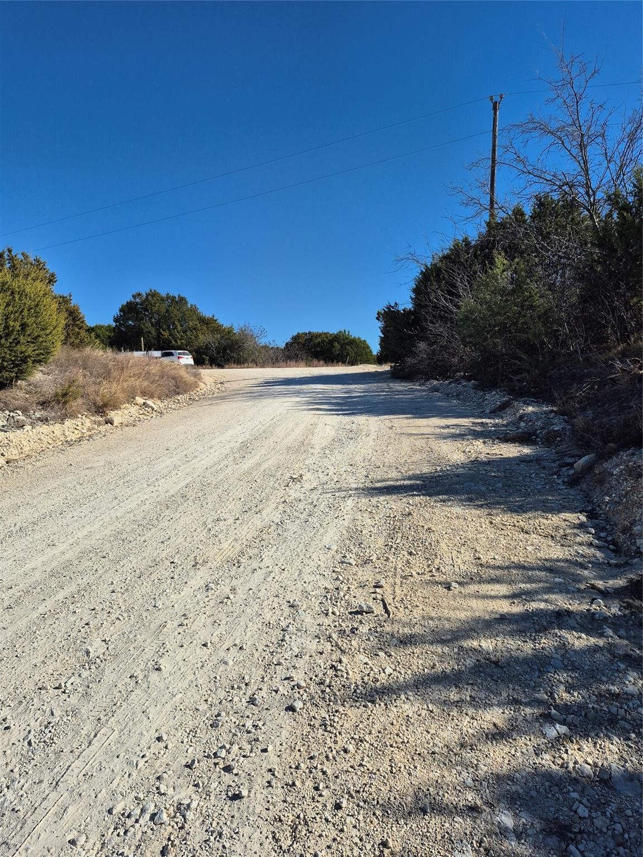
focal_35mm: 23
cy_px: 428
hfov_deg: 58.9
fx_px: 570
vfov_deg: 73.9
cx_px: 322
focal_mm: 5.4
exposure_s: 1/3144
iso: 25
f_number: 1.8
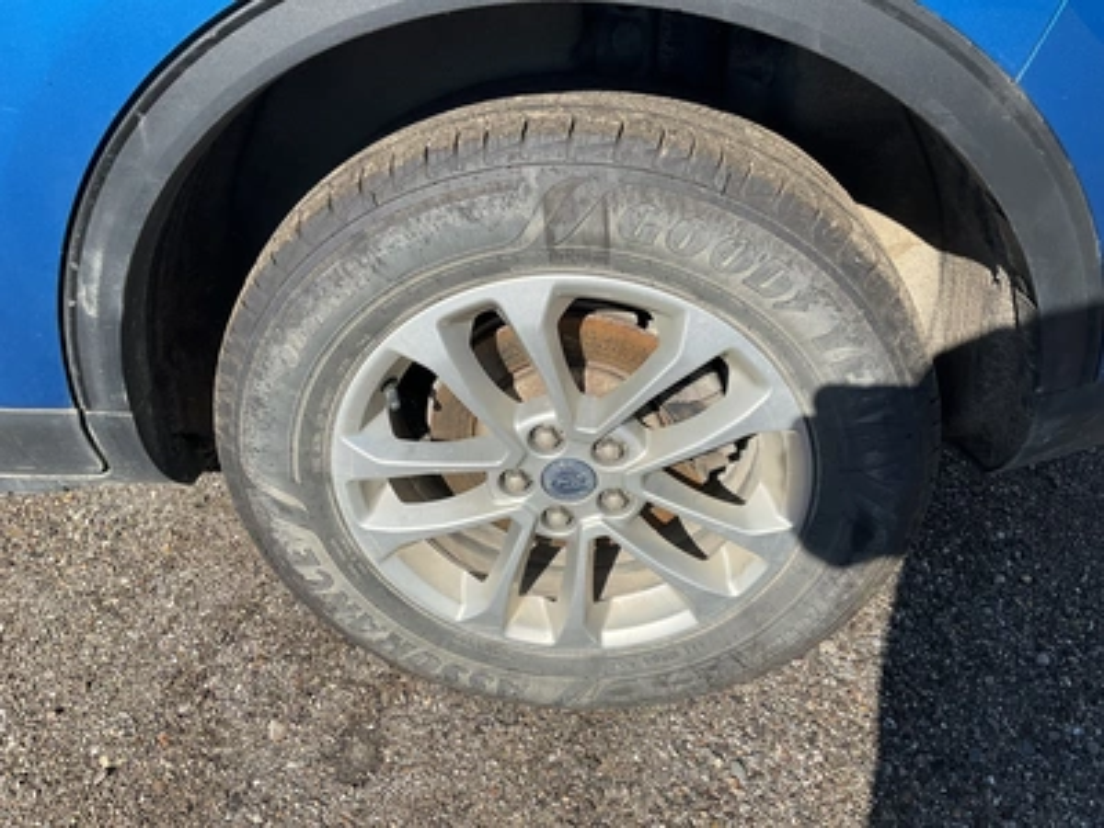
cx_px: 552
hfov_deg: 61.7
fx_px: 925
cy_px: 414
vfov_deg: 48.2
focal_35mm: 29
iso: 25
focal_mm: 3
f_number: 1.8
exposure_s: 1/1577
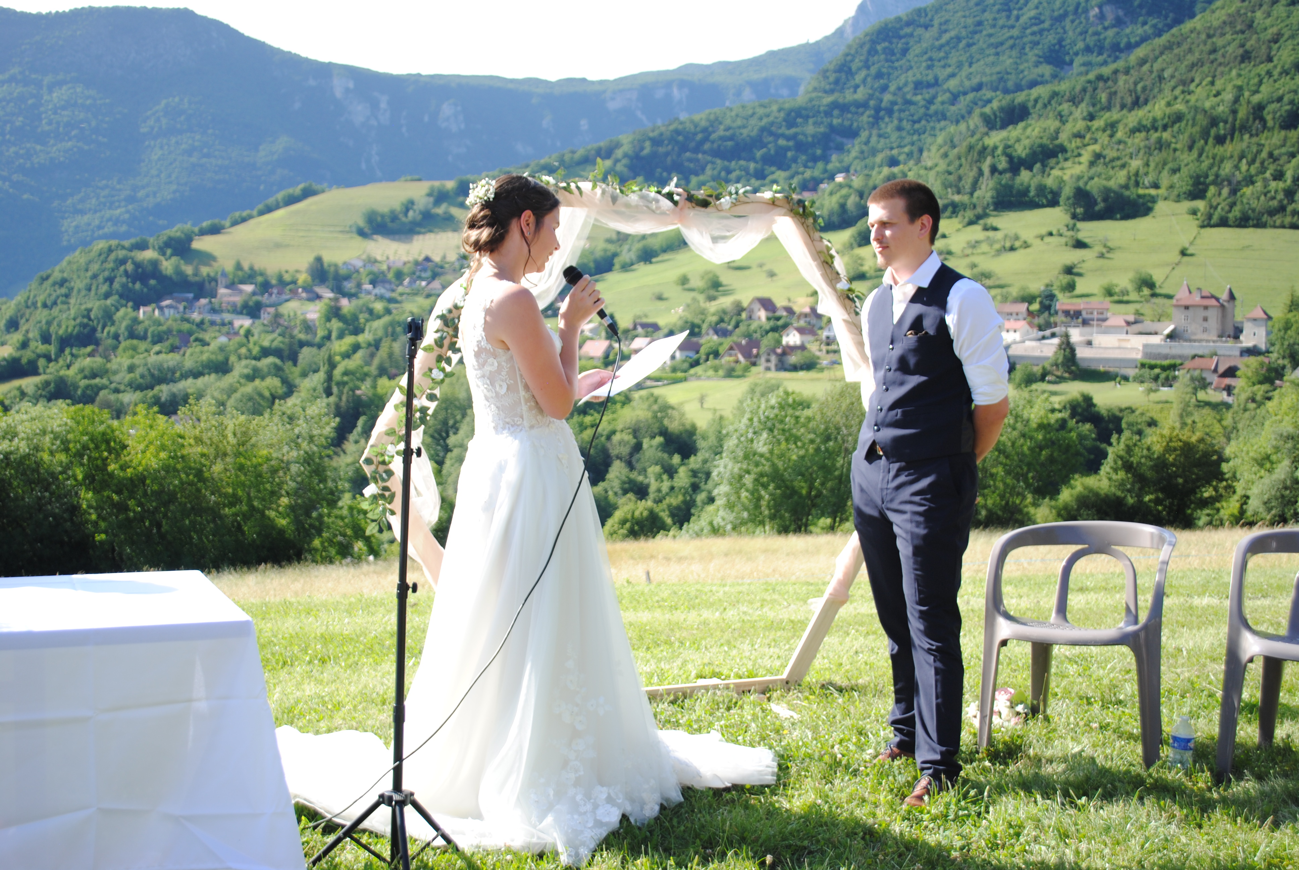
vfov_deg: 34.3
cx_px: 650
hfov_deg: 49.5
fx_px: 1409
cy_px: 435
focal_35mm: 39
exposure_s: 1/250
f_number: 8
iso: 100
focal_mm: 26
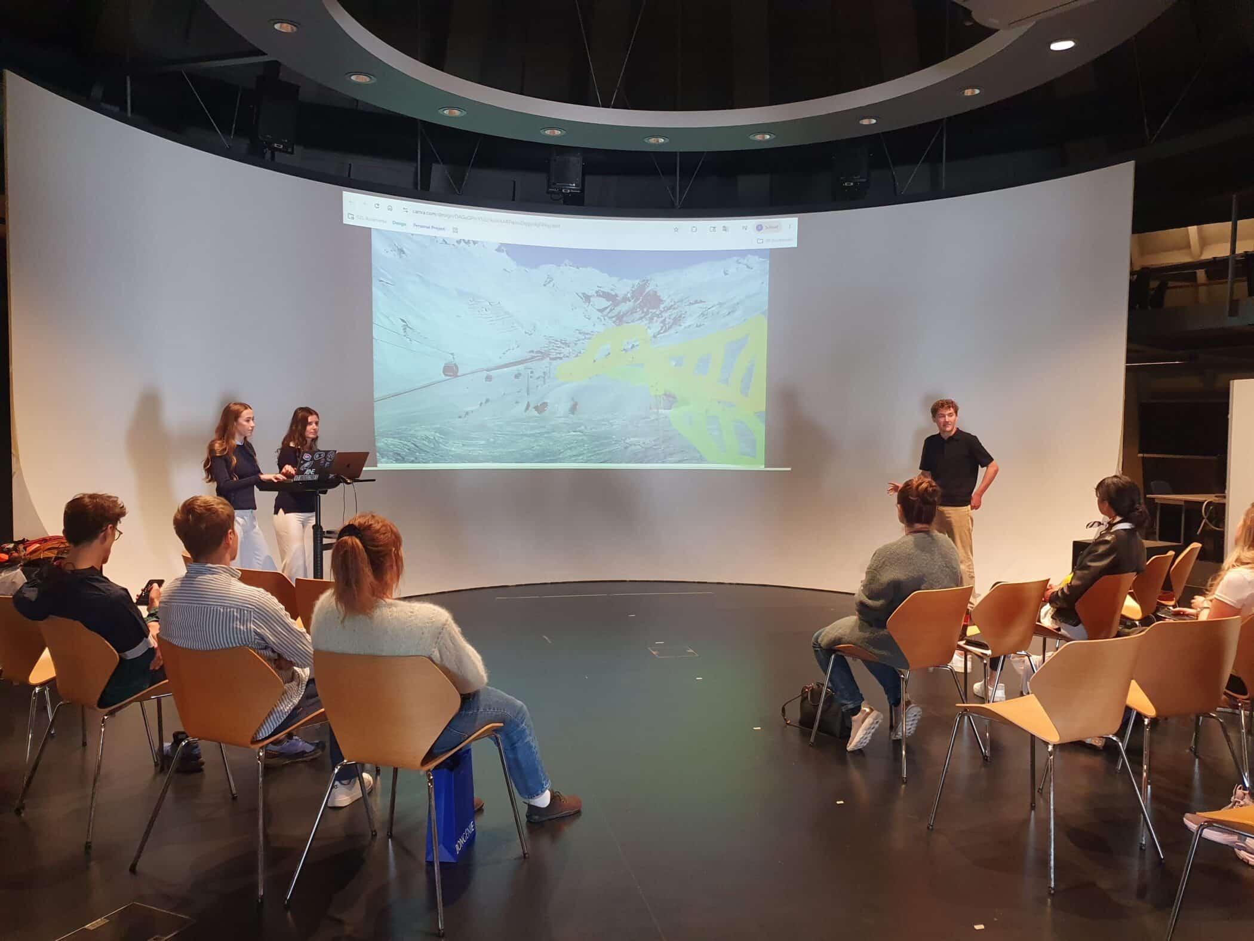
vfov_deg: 53.1
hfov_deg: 67.3
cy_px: 470
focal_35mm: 26
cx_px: 627
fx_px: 942
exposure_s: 1/50
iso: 250
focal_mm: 4.32
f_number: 1.5
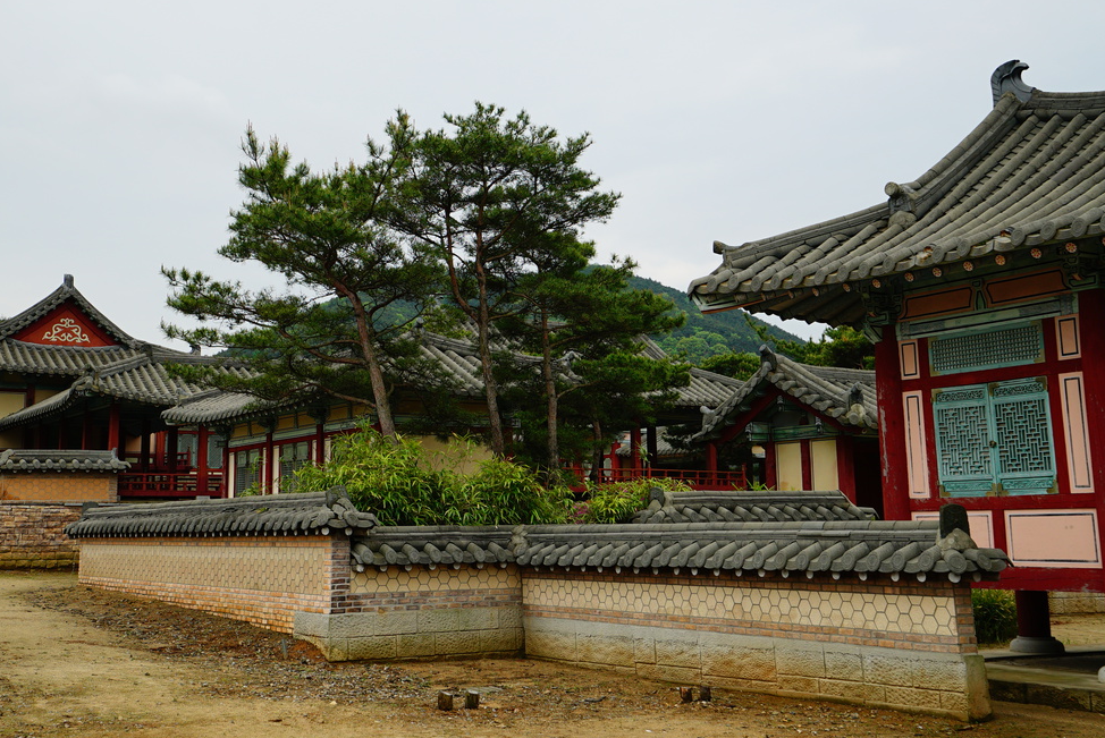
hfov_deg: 42.7
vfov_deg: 29.2
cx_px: 497
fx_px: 1413
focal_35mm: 46
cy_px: 270
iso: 200
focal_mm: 35
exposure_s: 1/100
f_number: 9
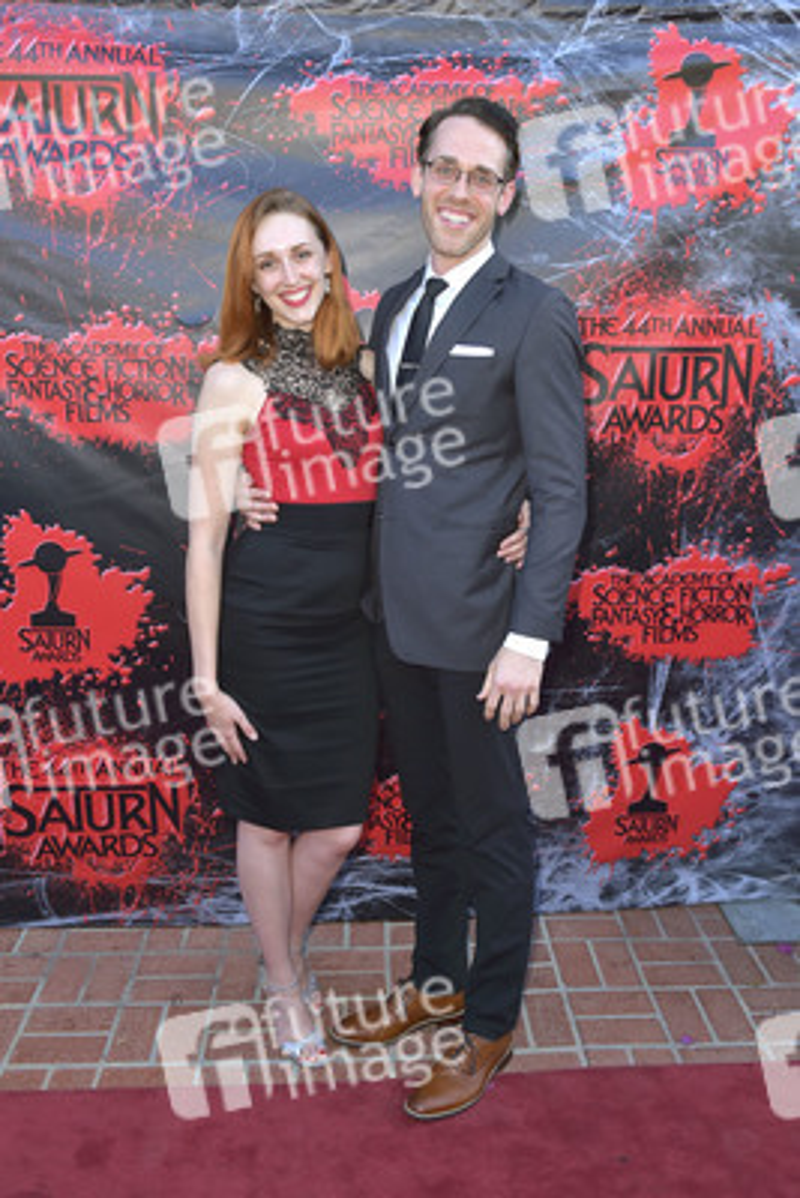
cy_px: 599
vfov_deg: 60.3
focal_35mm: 31
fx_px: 1032
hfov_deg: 42.4
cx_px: 400
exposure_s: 1/250
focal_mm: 31
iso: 250
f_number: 6.3
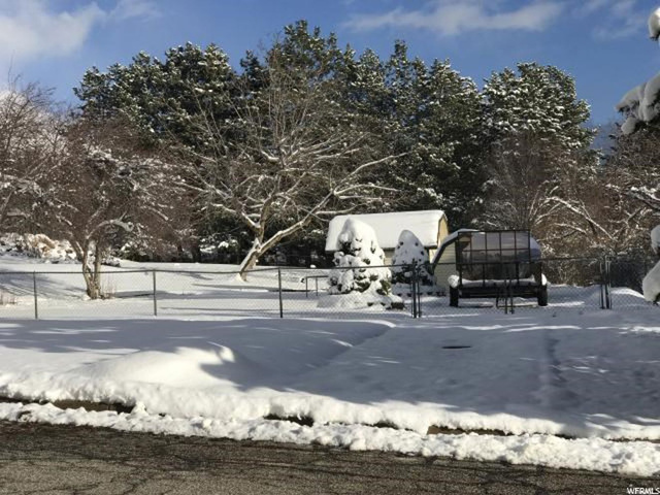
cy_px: 248
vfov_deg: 25.7
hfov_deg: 33.8
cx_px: 330
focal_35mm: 57
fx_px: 1087
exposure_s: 1/1709
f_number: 2.8
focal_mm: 6.6
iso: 20
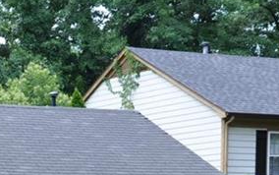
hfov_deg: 15.3
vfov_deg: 10.5
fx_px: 921
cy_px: 267
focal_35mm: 121
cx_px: -196
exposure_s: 1/160
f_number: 6.3
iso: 200
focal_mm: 22
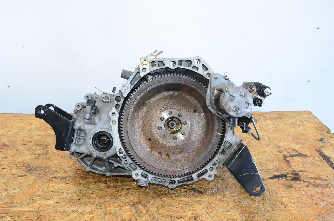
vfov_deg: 35.3
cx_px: 167
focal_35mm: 38
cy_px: 110
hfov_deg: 51.4
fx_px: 347
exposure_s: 1/80
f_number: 8
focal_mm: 25
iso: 2500
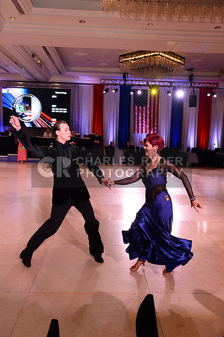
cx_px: 112
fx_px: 290
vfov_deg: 60.4
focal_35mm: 31
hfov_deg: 42.2
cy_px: 168
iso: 2500
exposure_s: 1/250
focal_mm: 31
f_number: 6.3
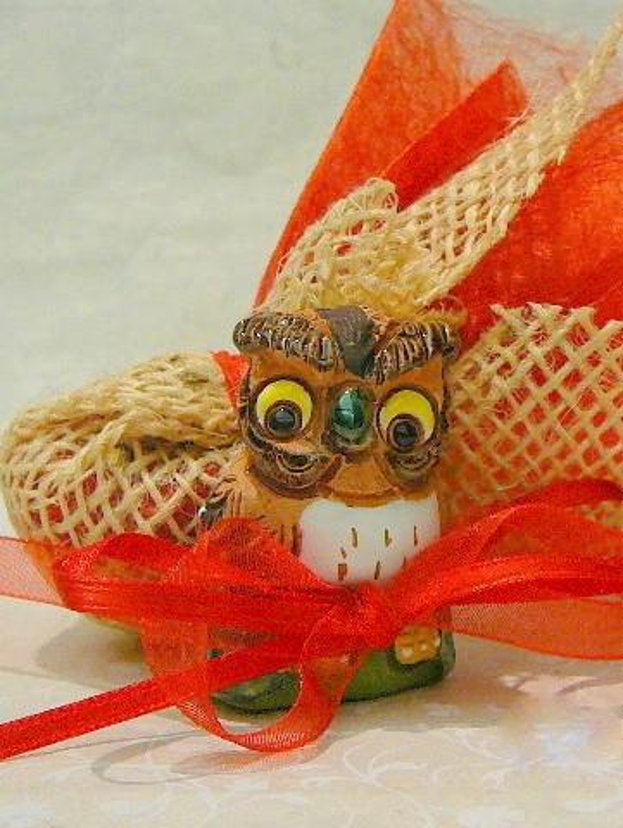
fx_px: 1150
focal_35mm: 48
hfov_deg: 30.3
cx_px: 312
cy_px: 414
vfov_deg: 39.6
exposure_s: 1/30
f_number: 3
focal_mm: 5.6
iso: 200
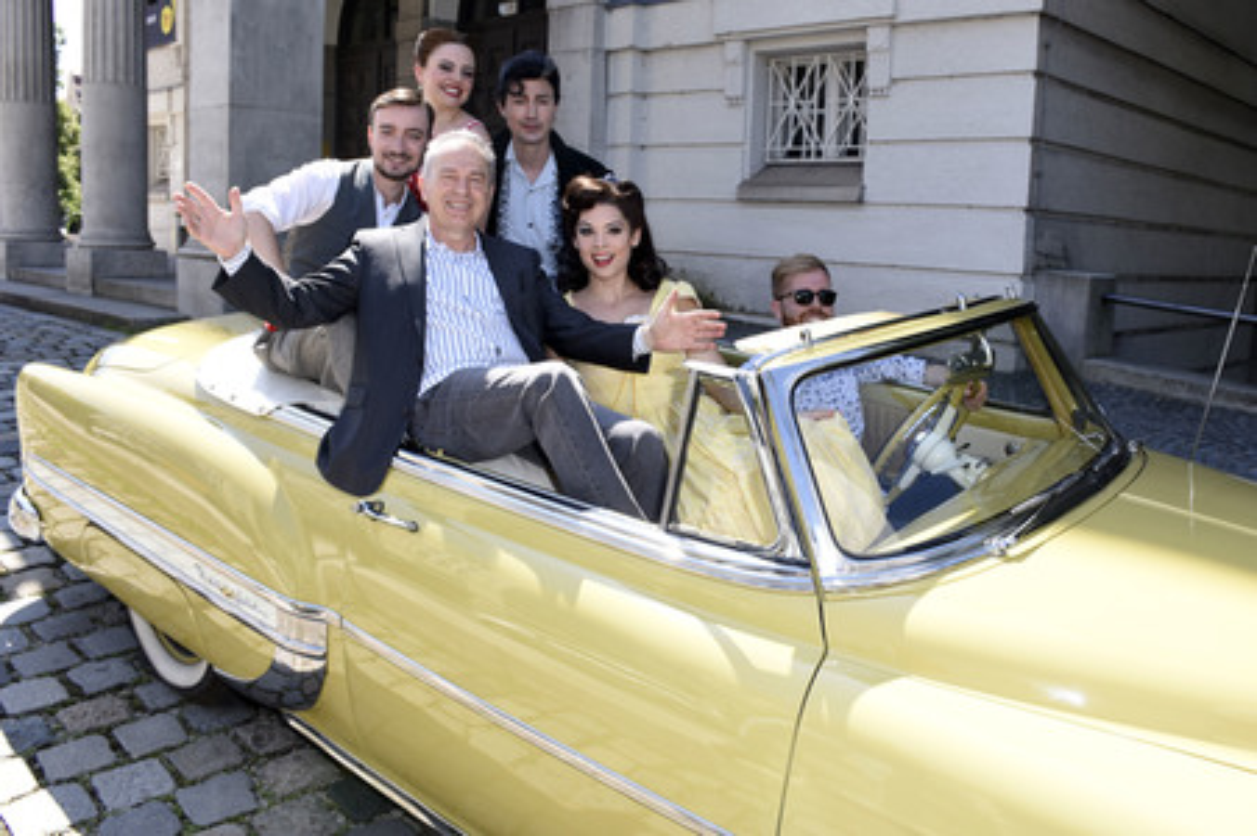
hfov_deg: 67.4
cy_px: 418
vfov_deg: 47.9
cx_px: 628
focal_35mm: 27
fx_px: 942
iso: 160
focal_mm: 18
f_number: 6.3
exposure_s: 1/160
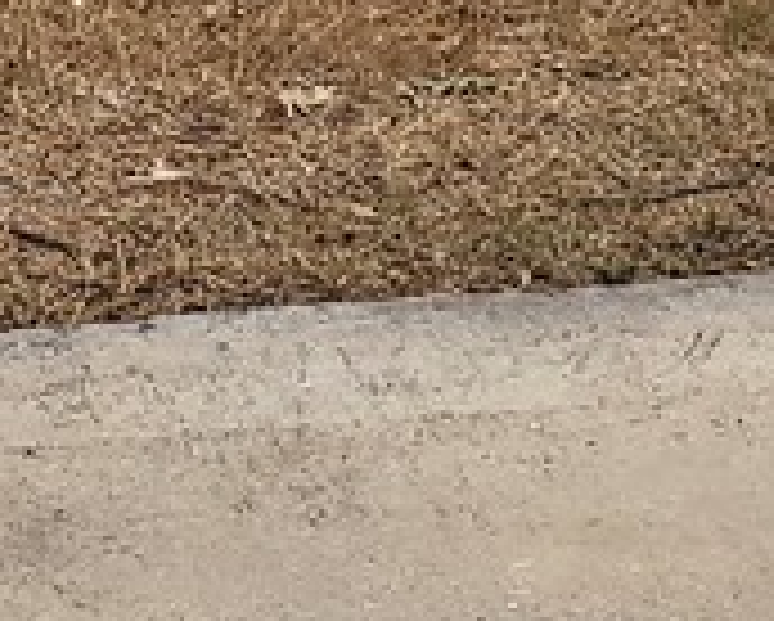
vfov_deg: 6.3
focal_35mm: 212
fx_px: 4862
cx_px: -225
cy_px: -1692
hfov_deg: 9.0
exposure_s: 1/955
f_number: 1.8
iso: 40
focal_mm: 5.4
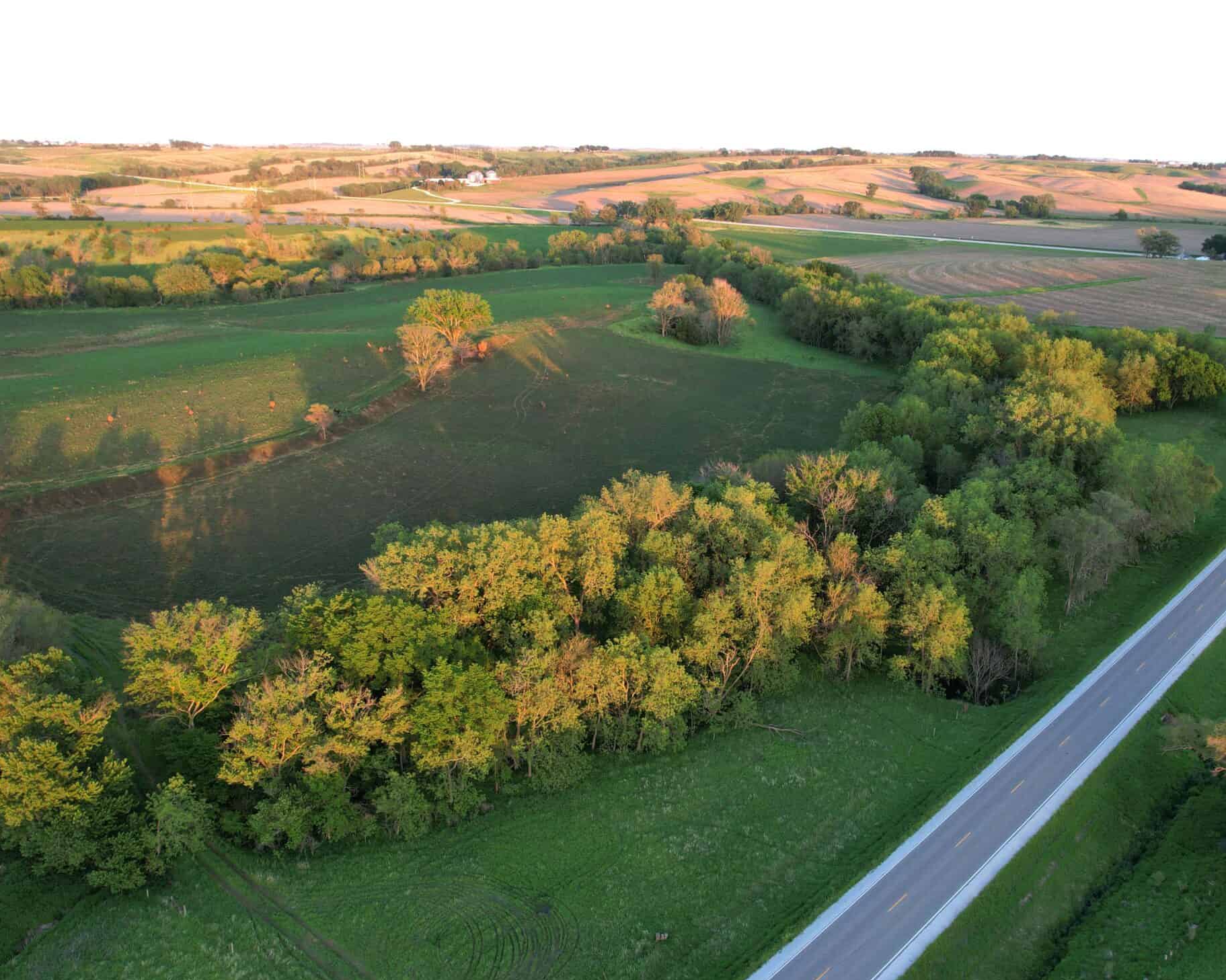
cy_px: 545
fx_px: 1052
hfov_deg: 59.7
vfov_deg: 49.9
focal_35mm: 29
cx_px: 763
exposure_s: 1/125
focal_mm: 8.38
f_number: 2.8
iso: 100
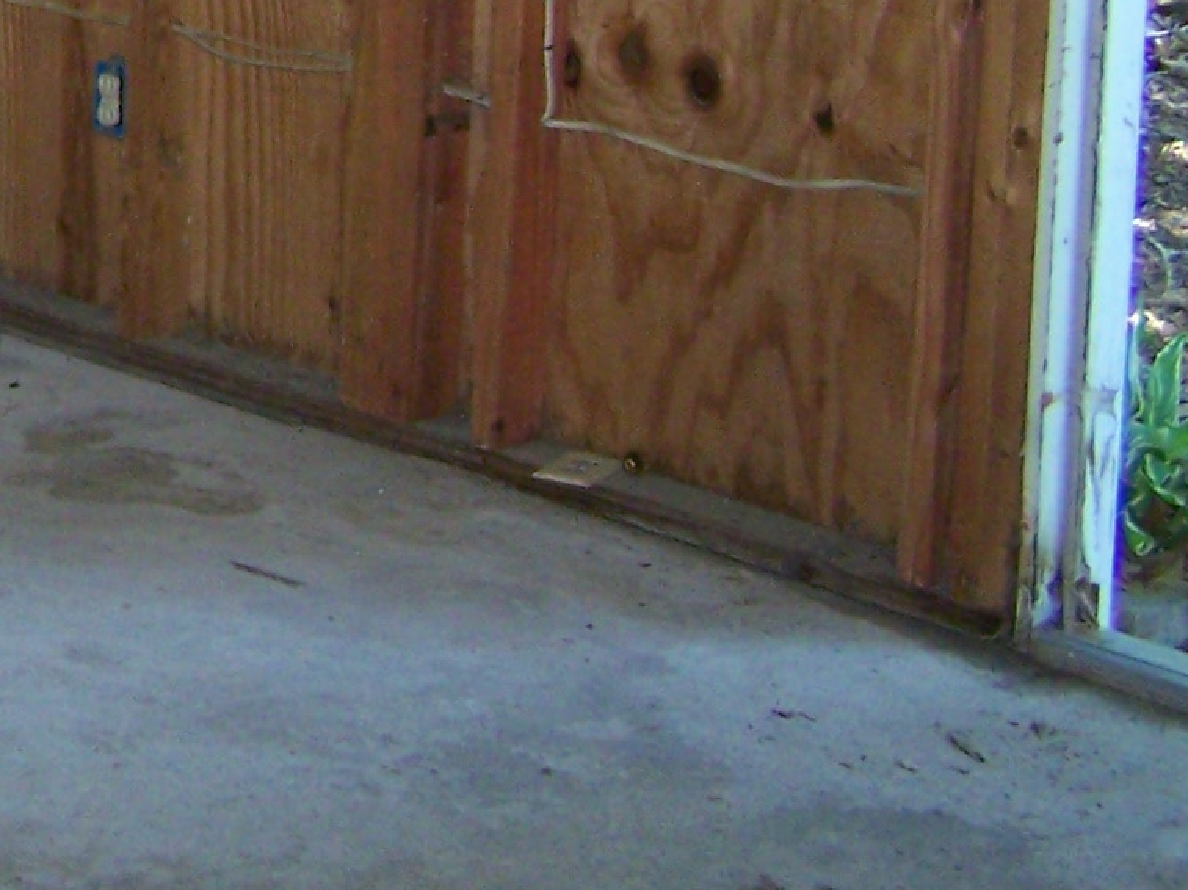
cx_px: -751
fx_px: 4460
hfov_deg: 13.9
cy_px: -367
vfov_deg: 11.0
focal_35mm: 130
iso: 160
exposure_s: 1/60
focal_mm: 6.3
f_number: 2.8
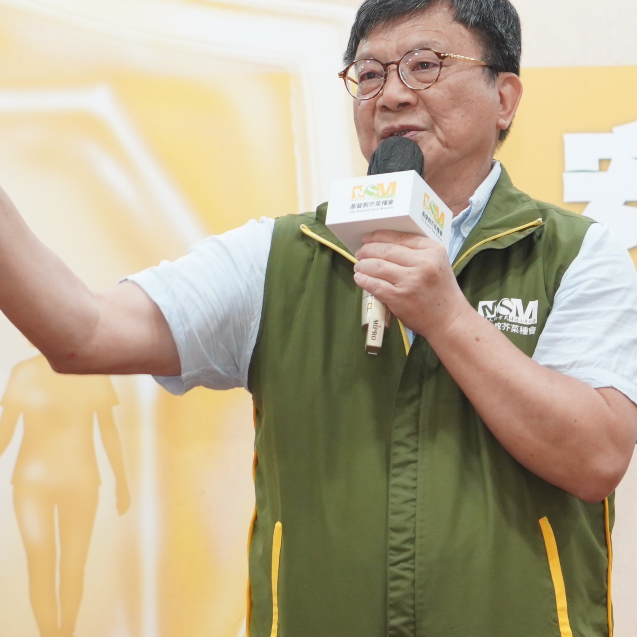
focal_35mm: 185
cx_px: 461
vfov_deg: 9.5
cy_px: 358
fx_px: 3852
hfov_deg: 9.4
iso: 1600
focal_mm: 60
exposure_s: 1/200
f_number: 4
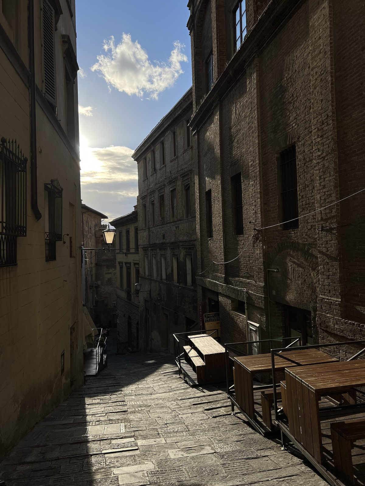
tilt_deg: +0.6
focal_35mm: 26
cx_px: 182
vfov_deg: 67.3
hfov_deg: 53.1
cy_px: 243
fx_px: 366
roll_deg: +1.7
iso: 50
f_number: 1.5
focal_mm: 5.7
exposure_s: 1/6211
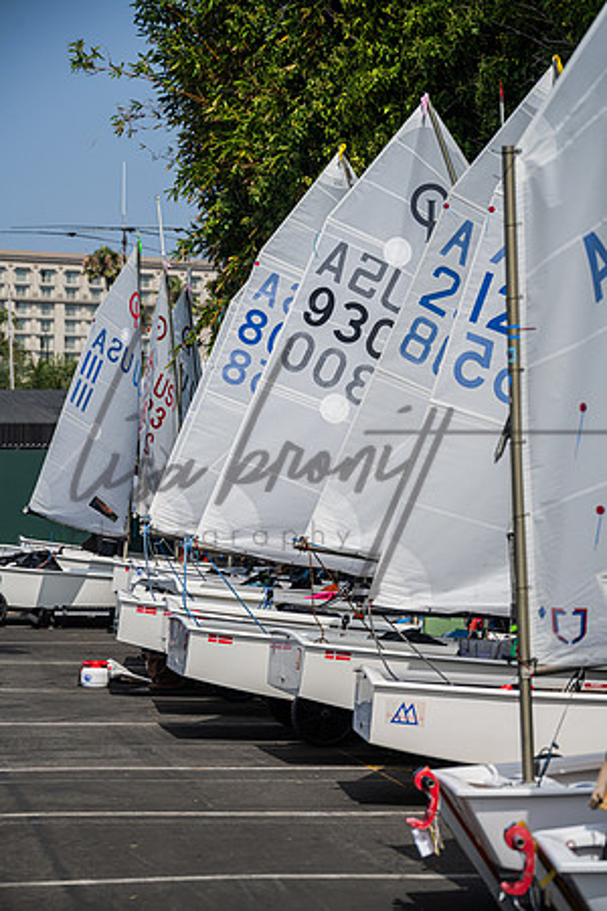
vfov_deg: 16.4
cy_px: 456
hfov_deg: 11.0
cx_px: 304
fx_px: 3161
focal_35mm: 125
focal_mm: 125
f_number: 6.7
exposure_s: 1/1250
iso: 250
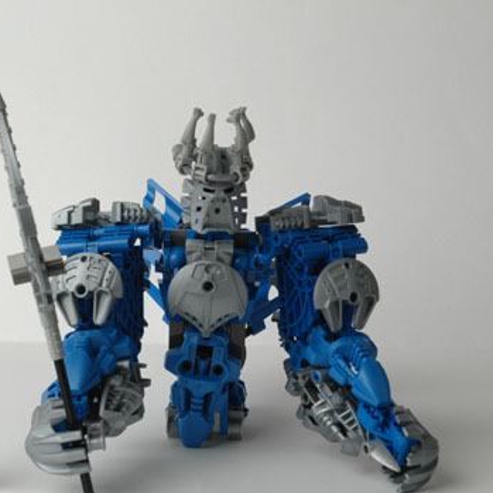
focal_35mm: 114
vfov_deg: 15.3
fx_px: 1837
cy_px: 256
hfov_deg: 15.3
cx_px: 178
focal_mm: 52
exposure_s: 1/60
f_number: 11
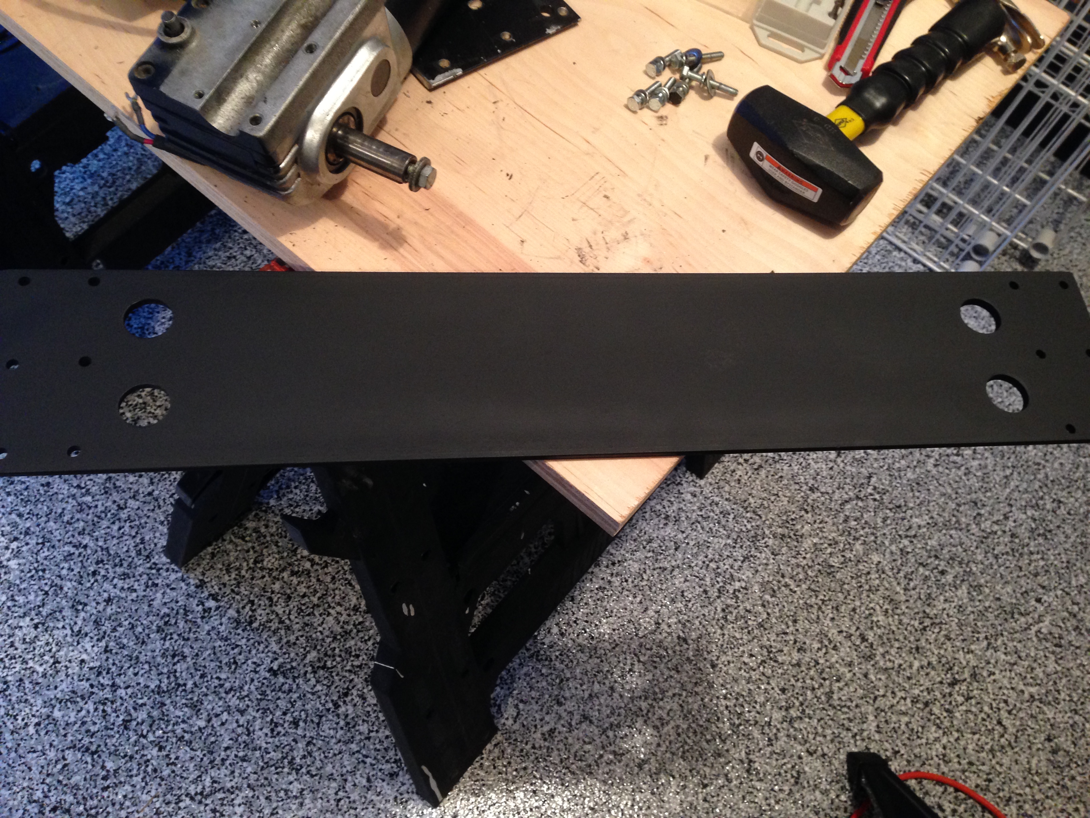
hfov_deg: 55.4
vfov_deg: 42.9
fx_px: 1039
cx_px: 545
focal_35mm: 33
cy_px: 409
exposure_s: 1/20
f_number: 2.4
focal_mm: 4.12
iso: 200
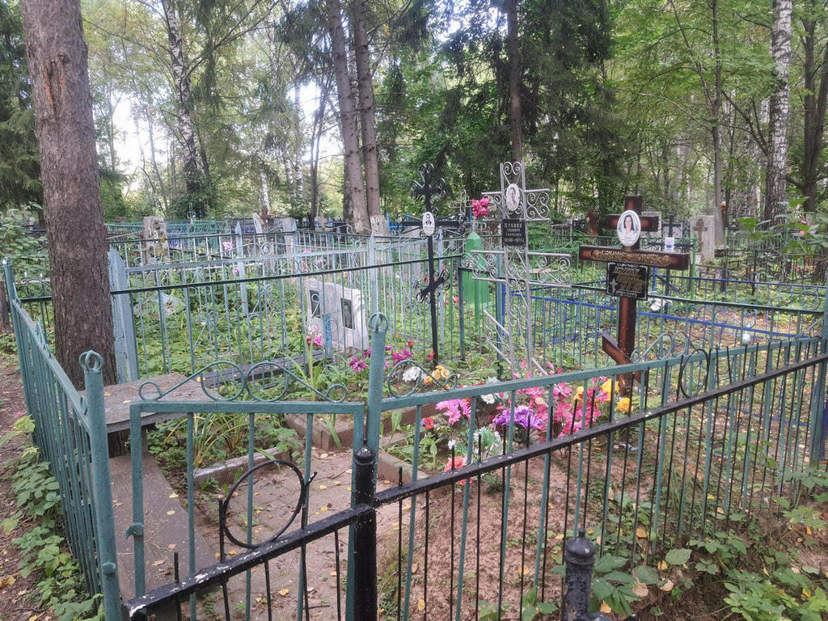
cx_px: 414
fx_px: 622
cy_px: 310
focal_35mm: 26
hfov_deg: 67.3
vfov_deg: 53.1
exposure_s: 1/100
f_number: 1.7
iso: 64
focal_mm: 4.32
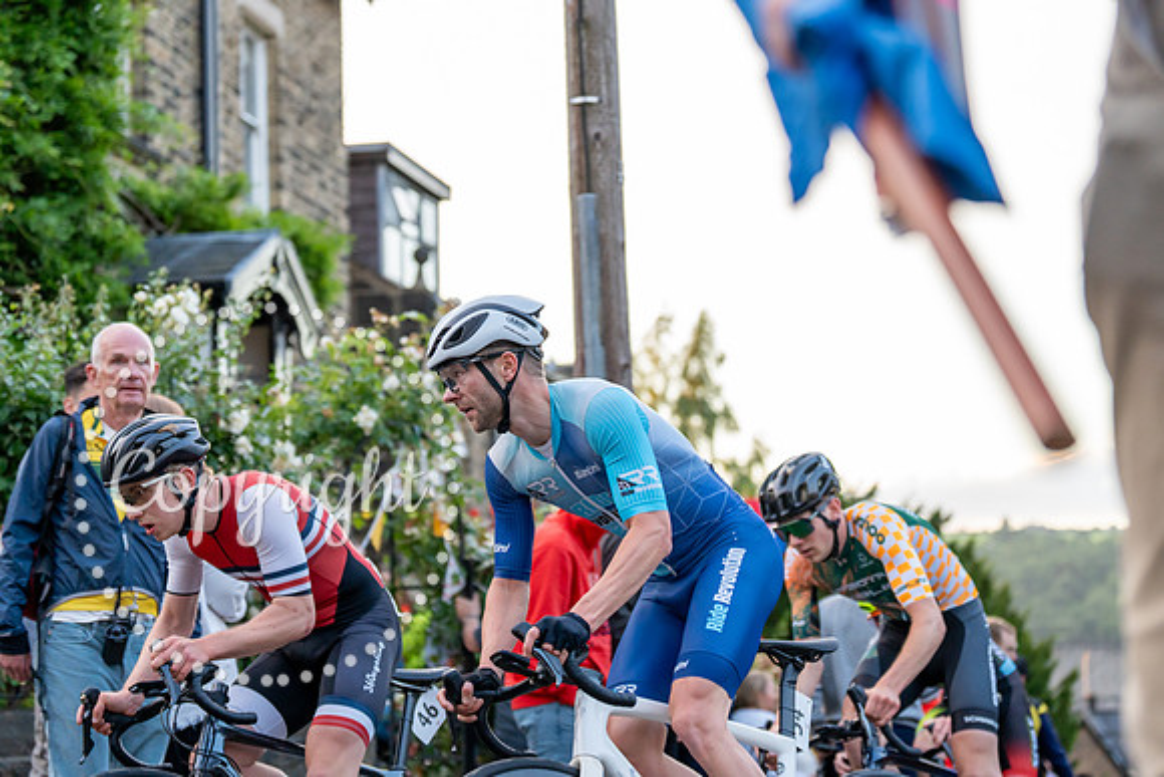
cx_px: 582
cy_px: 388
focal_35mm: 70
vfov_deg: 19.5
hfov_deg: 28.8
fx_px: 2264
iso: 2000
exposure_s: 1/1000
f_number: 2.8
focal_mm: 70
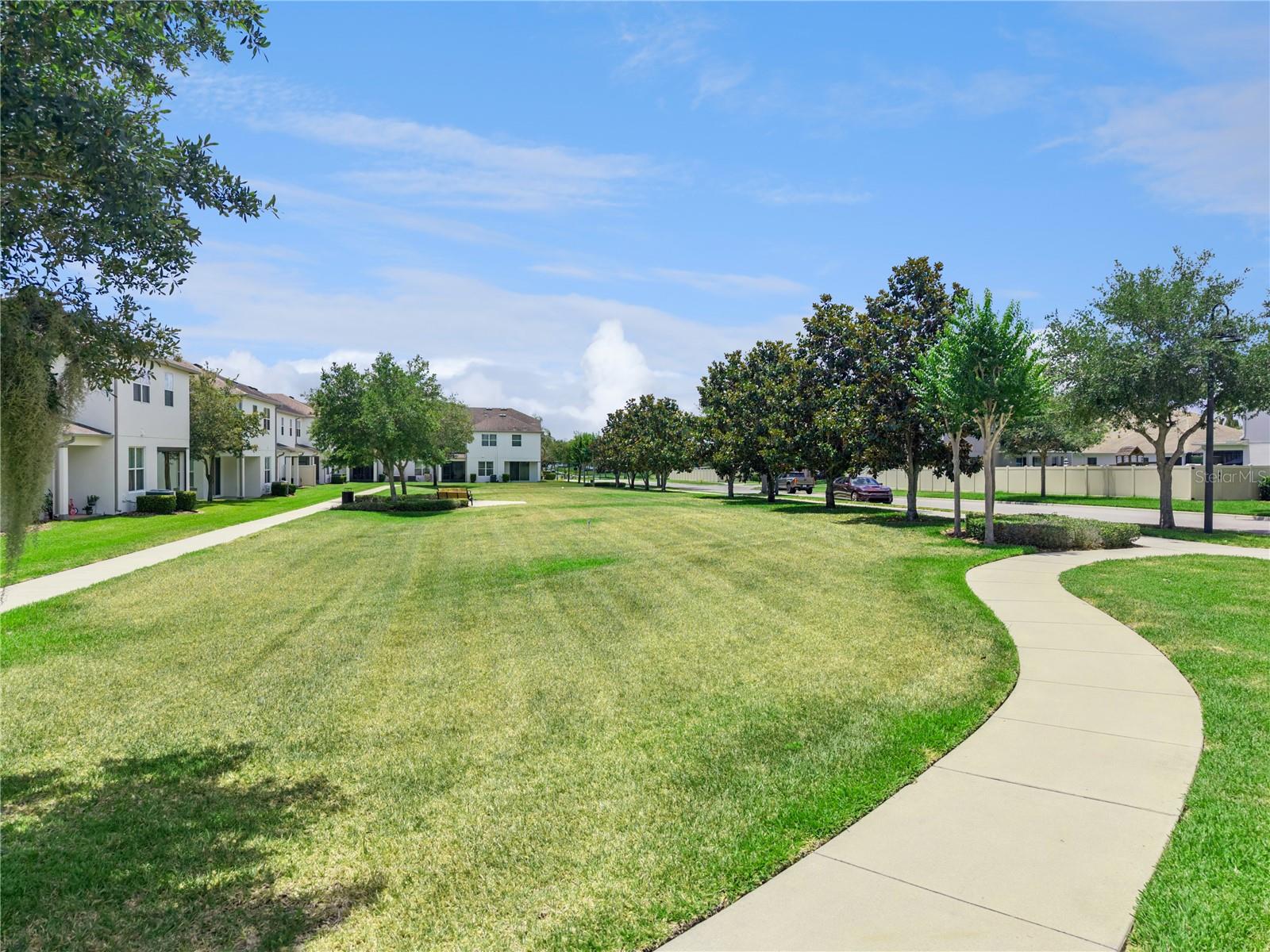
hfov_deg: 71.6
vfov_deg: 56.8
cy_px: 476
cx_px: 635
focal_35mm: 24
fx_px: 881
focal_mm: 8.7
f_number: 1.8
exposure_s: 1/8000
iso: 300
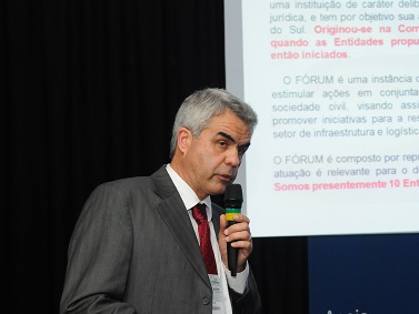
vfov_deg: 17.0
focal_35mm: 87
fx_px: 1053
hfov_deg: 22.2
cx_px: 325
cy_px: 165
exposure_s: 1/250
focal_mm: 38
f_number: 4.5
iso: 1250
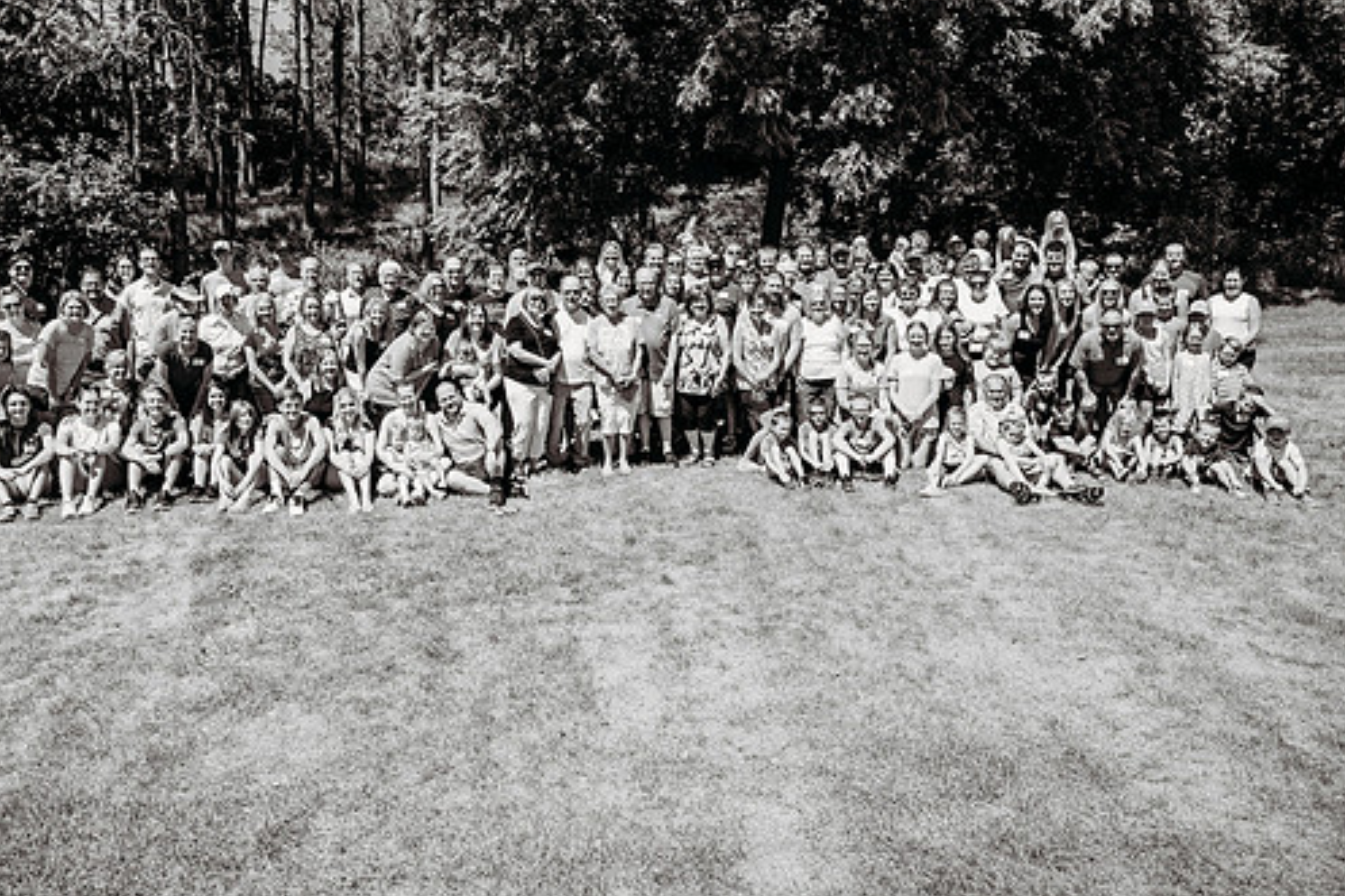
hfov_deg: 65.3
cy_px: 393
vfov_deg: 46.3
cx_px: 590
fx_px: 1046
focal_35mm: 28
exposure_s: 1/500
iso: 160
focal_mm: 24
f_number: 5
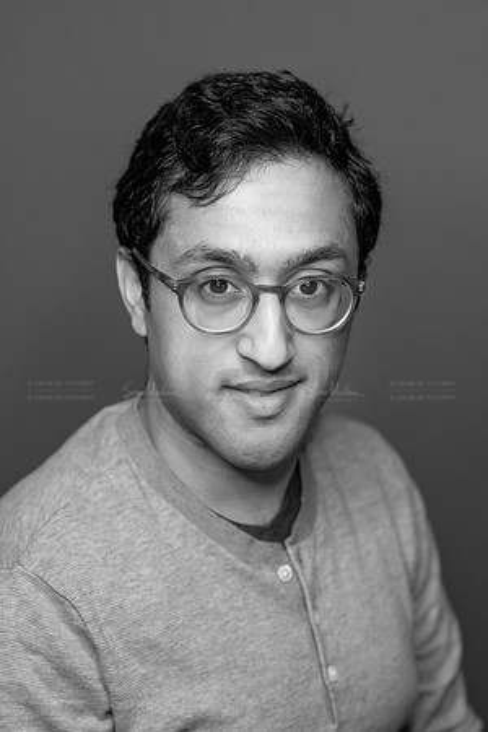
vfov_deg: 23.9
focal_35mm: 85
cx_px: 244
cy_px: 366
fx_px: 1728
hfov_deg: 16.1
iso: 2000
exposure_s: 1/250
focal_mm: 85
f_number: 3.5
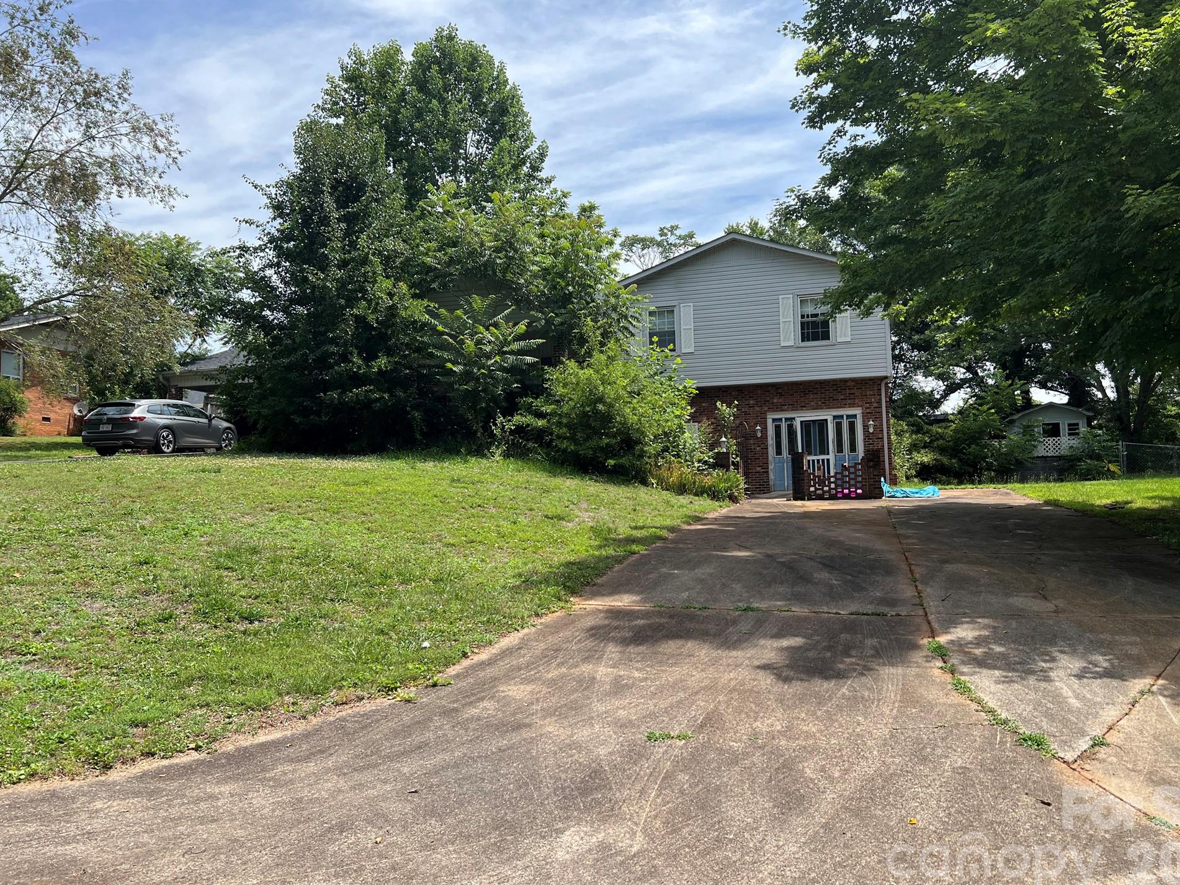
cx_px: 625
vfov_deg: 49.7
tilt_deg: +3.8
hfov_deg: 63.4
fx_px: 954
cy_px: 431
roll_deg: +2.3
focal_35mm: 28
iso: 50
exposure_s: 1/2404
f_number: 1.5
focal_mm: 5.7
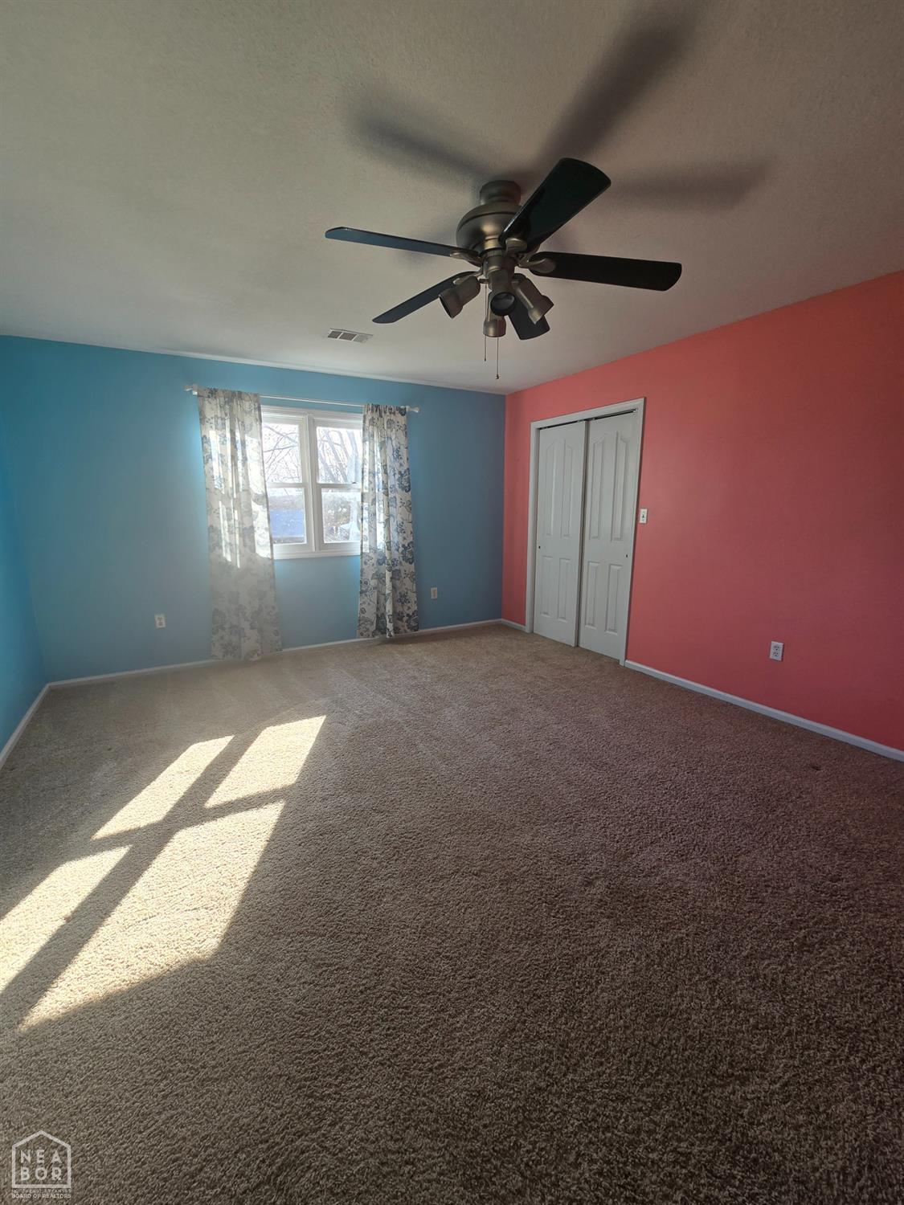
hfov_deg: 89.9
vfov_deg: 106.2
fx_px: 453
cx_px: 452
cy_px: 602
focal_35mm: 13
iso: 50
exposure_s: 1/143
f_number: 2.2
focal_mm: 2.2
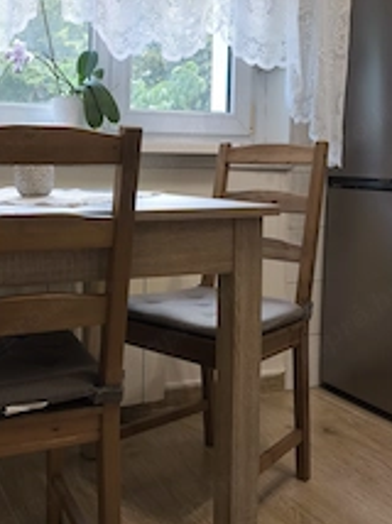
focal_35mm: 43
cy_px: 193
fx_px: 651
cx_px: 98
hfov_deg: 32.9
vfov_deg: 43.5
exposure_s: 1/50
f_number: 1.6
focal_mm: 6.57
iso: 200
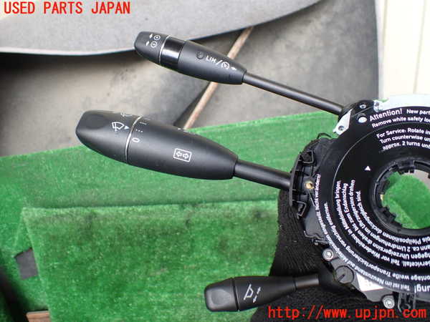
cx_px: 215
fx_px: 373
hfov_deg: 60.0
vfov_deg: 46.8
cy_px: 161
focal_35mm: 30
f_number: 2.3
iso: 200
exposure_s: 1/125
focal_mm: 5.4
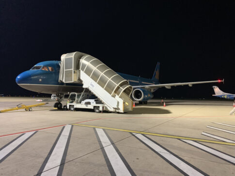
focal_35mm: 26
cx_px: 118
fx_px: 177
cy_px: 88
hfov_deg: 67.3
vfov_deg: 53.1
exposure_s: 1/30
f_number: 1.8
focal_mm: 4.25
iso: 500
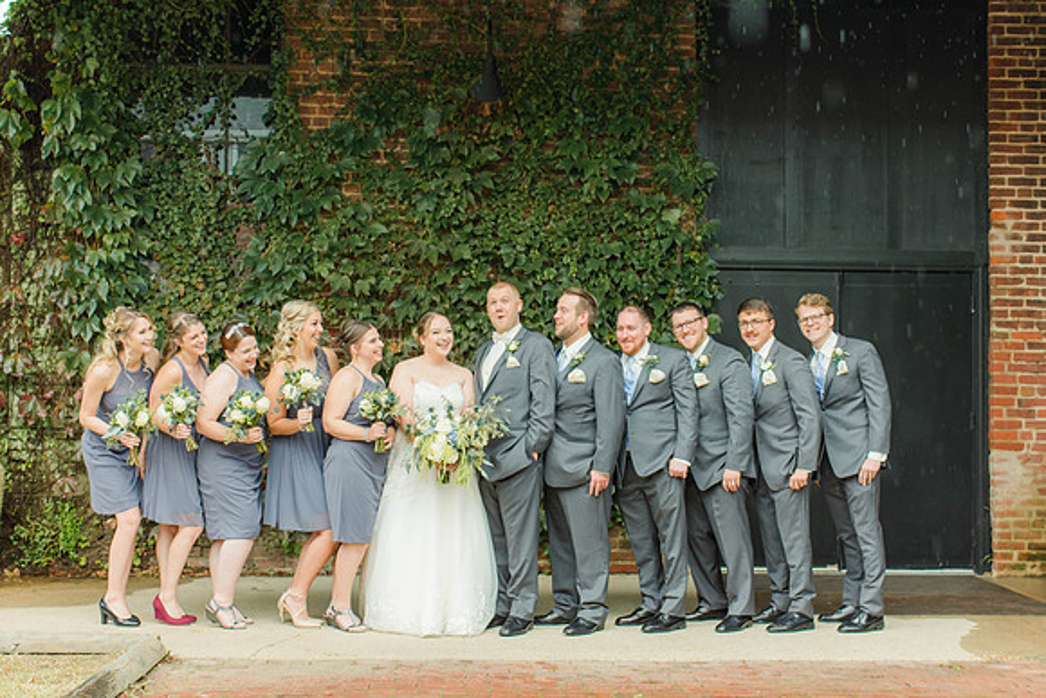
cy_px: 349
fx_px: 1526
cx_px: 523
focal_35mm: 52
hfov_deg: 37.8
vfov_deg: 25.8
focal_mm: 35
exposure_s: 1/250
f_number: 2.2
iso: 160
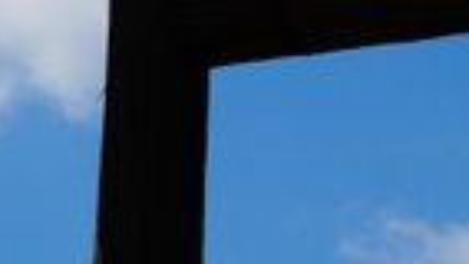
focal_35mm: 269
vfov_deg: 4.5
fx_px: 3351
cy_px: 248
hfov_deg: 8.0
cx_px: 23
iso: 200
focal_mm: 27
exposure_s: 1/1250
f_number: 9
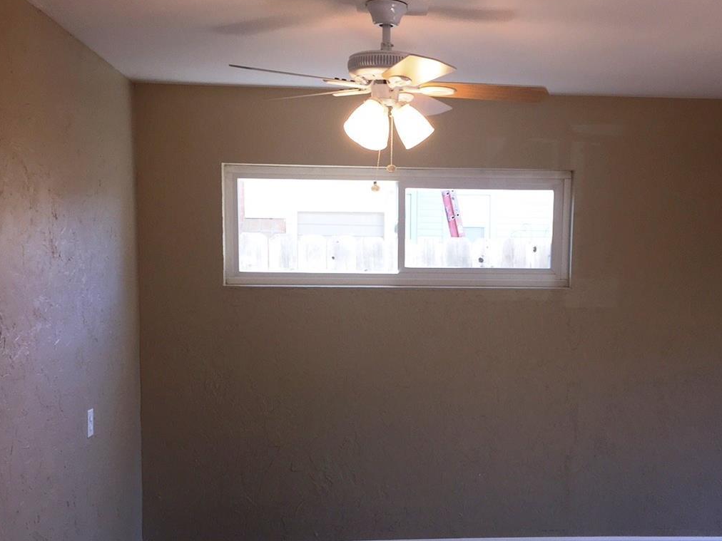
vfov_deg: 33.3
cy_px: 360
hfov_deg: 43.7
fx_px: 897
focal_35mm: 43
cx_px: 427
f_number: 2.2
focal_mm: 4.15
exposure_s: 1/62
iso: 32
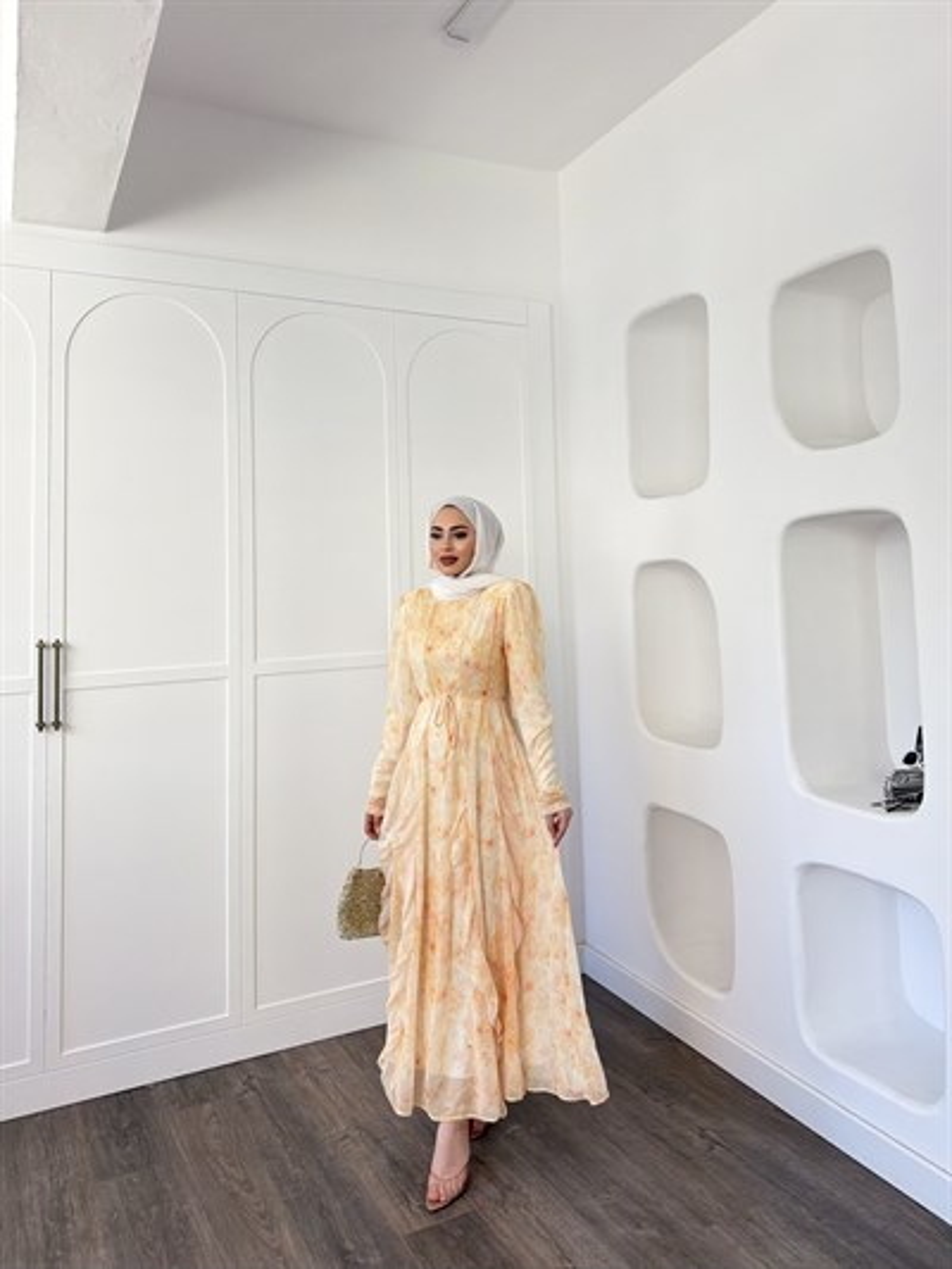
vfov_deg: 71.6
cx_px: 476
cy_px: 634
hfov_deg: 56.8
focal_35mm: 24
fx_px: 880
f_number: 1.78
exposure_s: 1/955
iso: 250
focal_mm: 6.76
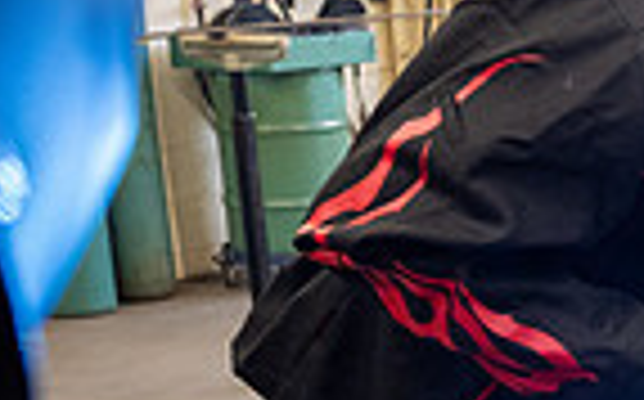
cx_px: 1184
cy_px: 429
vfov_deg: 11.5
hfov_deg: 15.7
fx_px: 1963
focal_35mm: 112
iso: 2000
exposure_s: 1/200
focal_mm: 27
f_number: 4
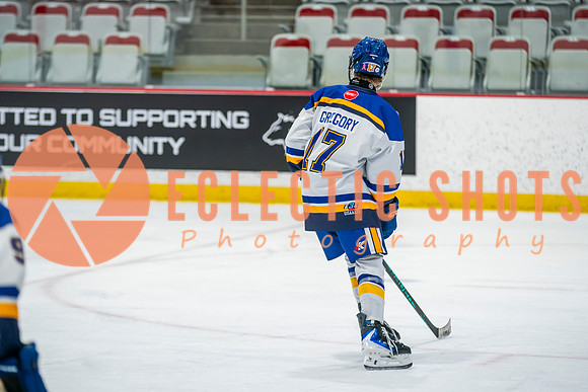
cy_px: 159
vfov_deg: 6.9
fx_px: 3241
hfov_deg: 10.4
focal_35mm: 198
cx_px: 294
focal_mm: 160
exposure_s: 1/640
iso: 1000
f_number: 3.2
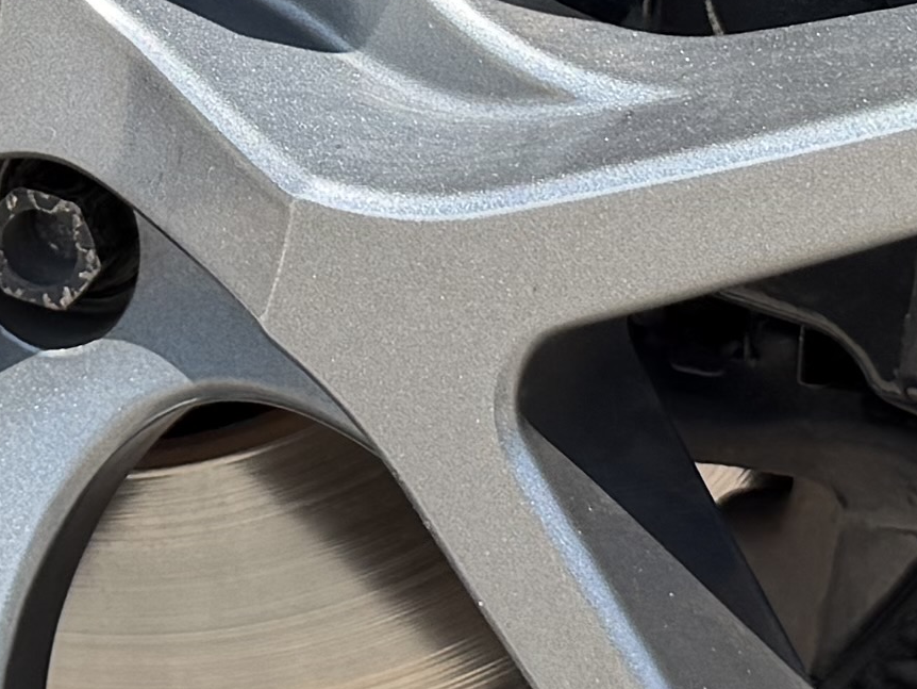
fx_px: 4213
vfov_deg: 9.1
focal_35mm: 159
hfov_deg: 12.4
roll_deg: +0.3
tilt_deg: -13.6
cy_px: -340
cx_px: 141
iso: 80
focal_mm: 6.76
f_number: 1.78
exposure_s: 1/1211
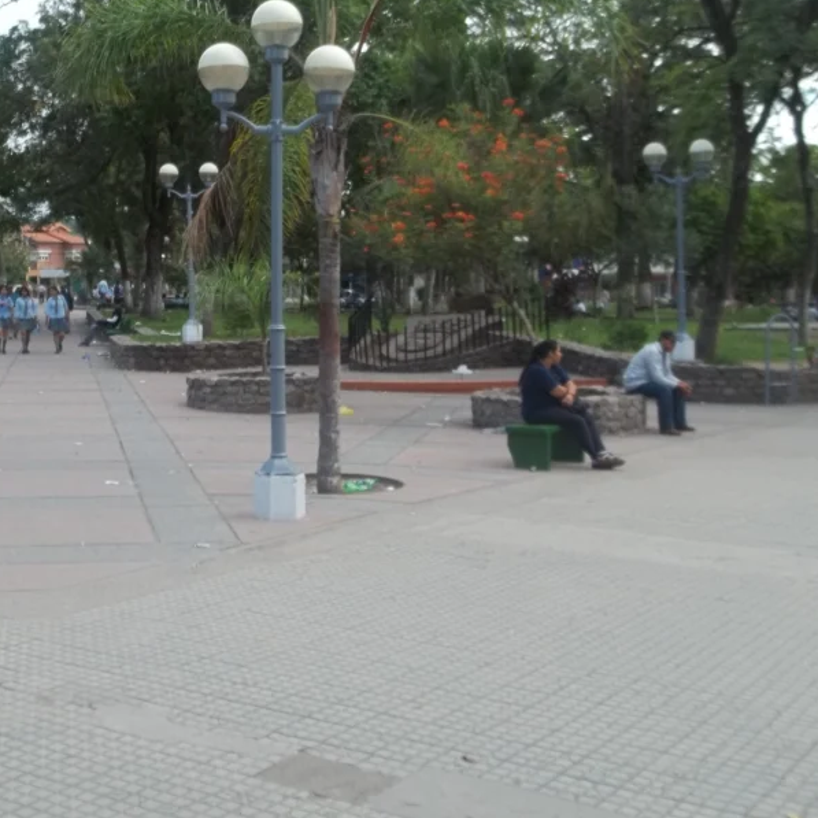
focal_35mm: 50
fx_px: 1337
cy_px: 314
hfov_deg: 33.9
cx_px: 321
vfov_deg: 33.9
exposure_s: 1/200
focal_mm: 5.9
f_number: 3.3
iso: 64
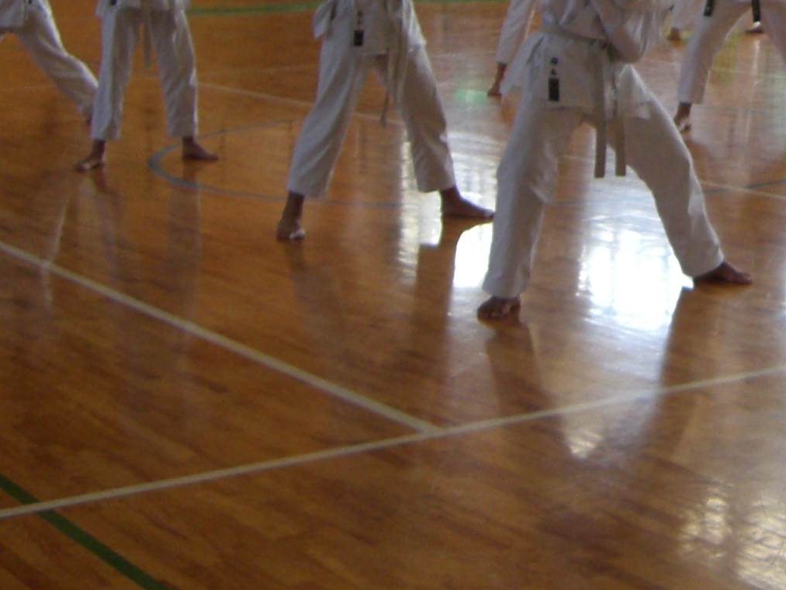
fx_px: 2180
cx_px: 843
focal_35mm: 96
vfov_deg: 15.1
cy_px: 7
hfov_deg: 19.6
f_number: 2.7
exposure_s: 1/125
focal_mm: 6.2
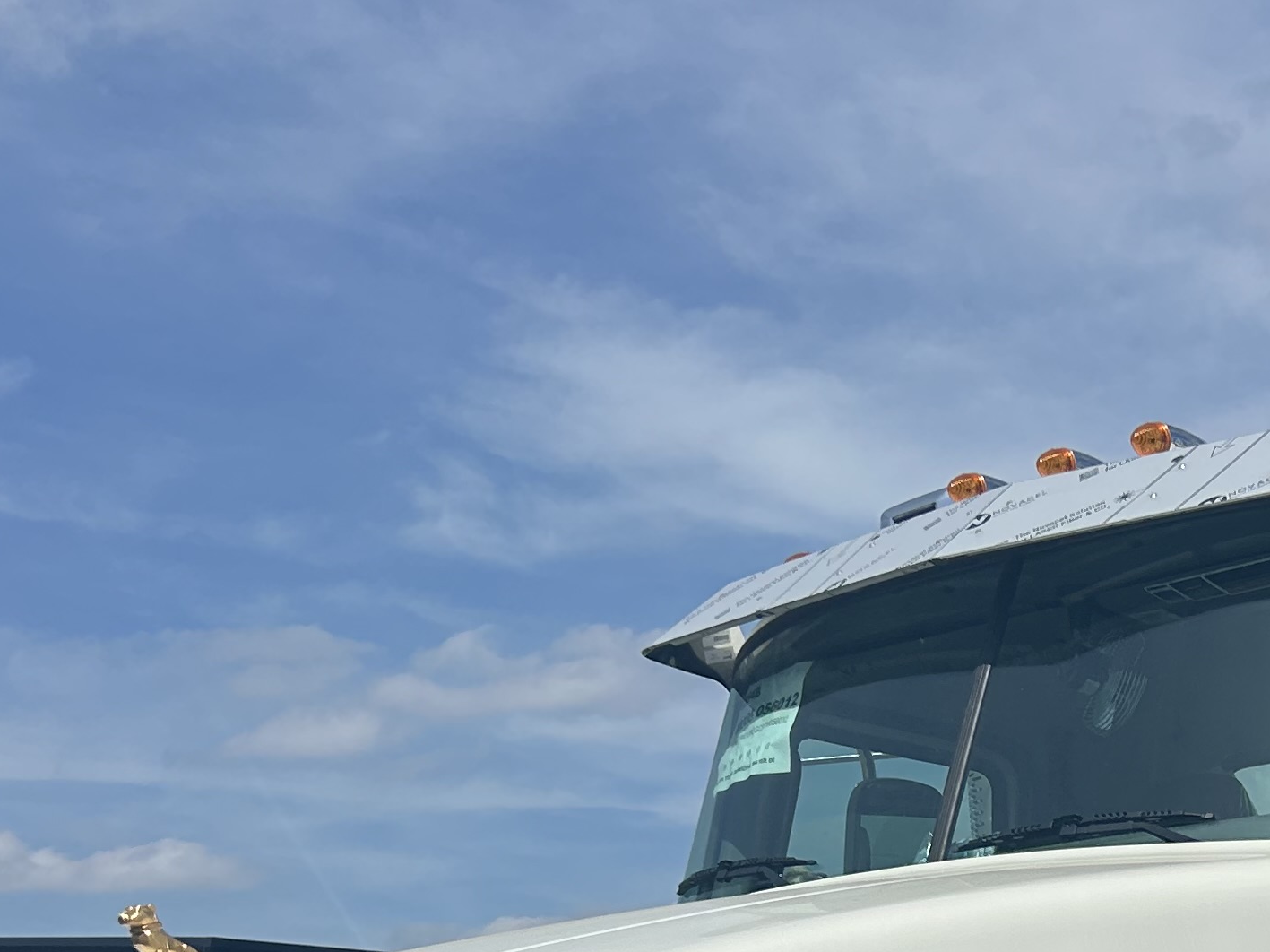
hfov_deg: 25.2
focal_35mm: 74
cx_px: 1242
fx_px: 2714
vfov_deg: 18.1
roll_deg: +1.4
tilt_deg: -2.9
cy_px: 1340
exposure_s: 1/8000
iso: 50
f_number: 1.5
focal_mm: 5.7
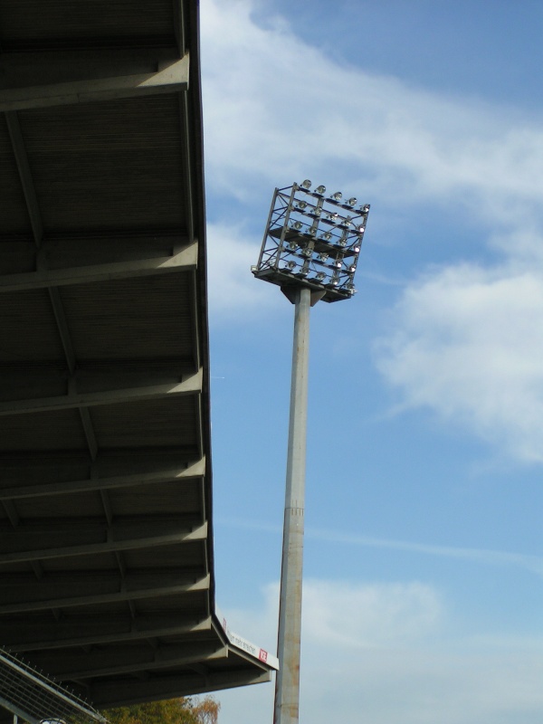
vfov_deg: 18.2
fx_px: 2259
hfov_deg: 13.7
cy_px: 362
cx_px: 272
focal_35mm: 108
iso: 50
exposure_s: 1/800
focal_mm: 16.6
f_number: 3.5
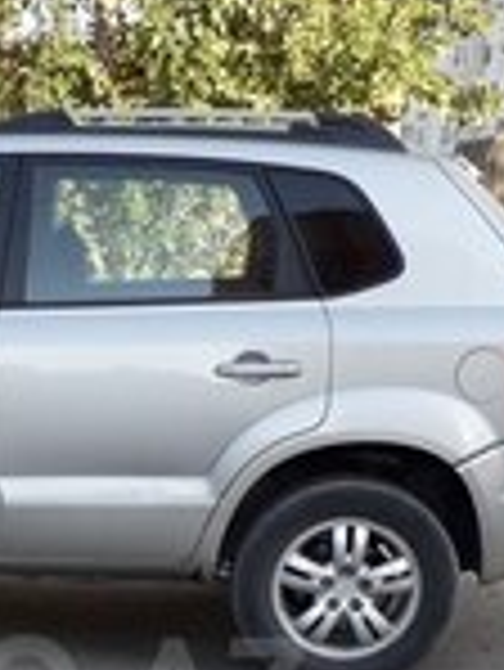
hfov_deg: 16.0
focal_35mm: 90
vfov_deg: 20.9
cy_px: 688
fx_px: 1745
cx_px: -40
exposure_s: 1/321
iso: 40
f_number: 1.9
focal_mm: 3.6
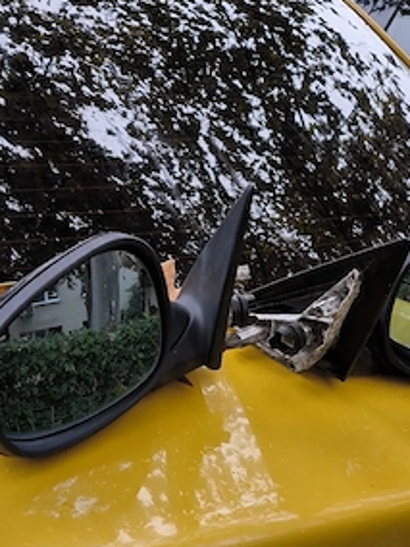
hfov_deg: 17.7
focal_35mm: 83
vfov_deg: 23.6
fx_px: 1311
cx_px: 264
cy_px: 279
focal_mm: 7.1
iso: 64
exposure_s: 1/101
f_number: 1.9
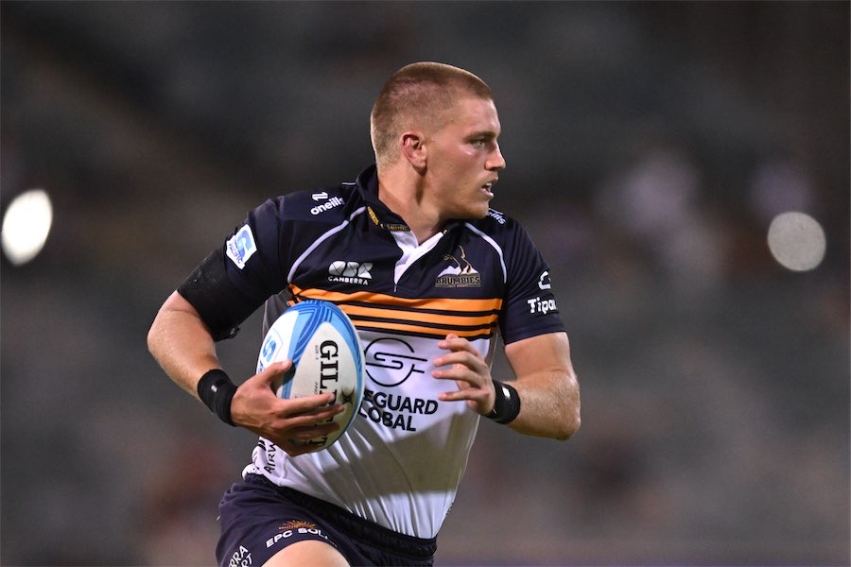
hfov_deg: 5.2
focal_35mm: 400
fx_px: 9455
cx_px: 426
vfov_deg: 3.4
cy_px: 284
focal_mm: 400
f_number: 2.8
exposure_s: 1/1600
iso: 4000
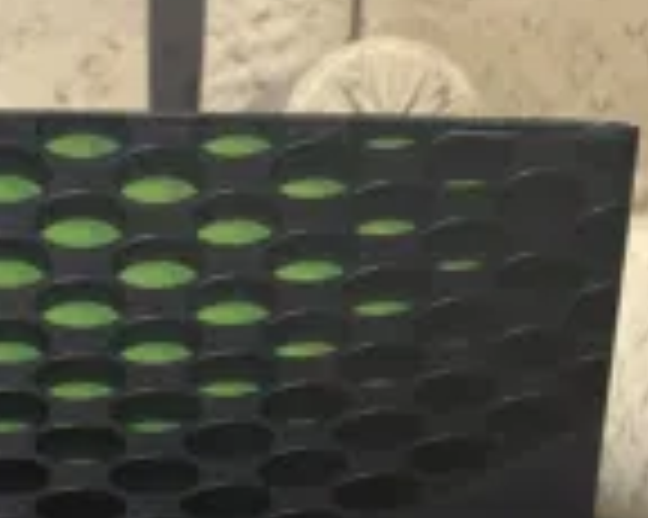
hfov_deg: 28.2
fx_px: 1246
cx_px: 81
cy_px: 613
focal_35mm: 65
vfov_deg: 21.8
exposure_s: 1/33
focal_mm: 6.86
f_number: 1.78
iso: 800
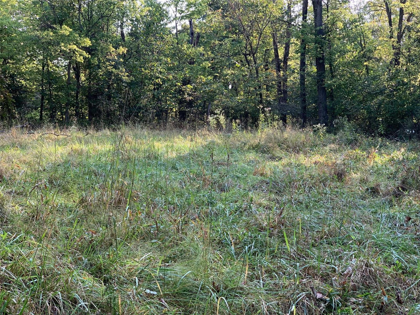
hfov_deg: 36.8
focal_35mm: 52
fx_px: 631
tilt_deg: -1.8
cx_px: 210
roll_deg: -0.8
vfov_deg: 28.0
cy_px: 158
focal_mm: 6
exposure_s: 1/122
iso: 32
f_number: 2.4
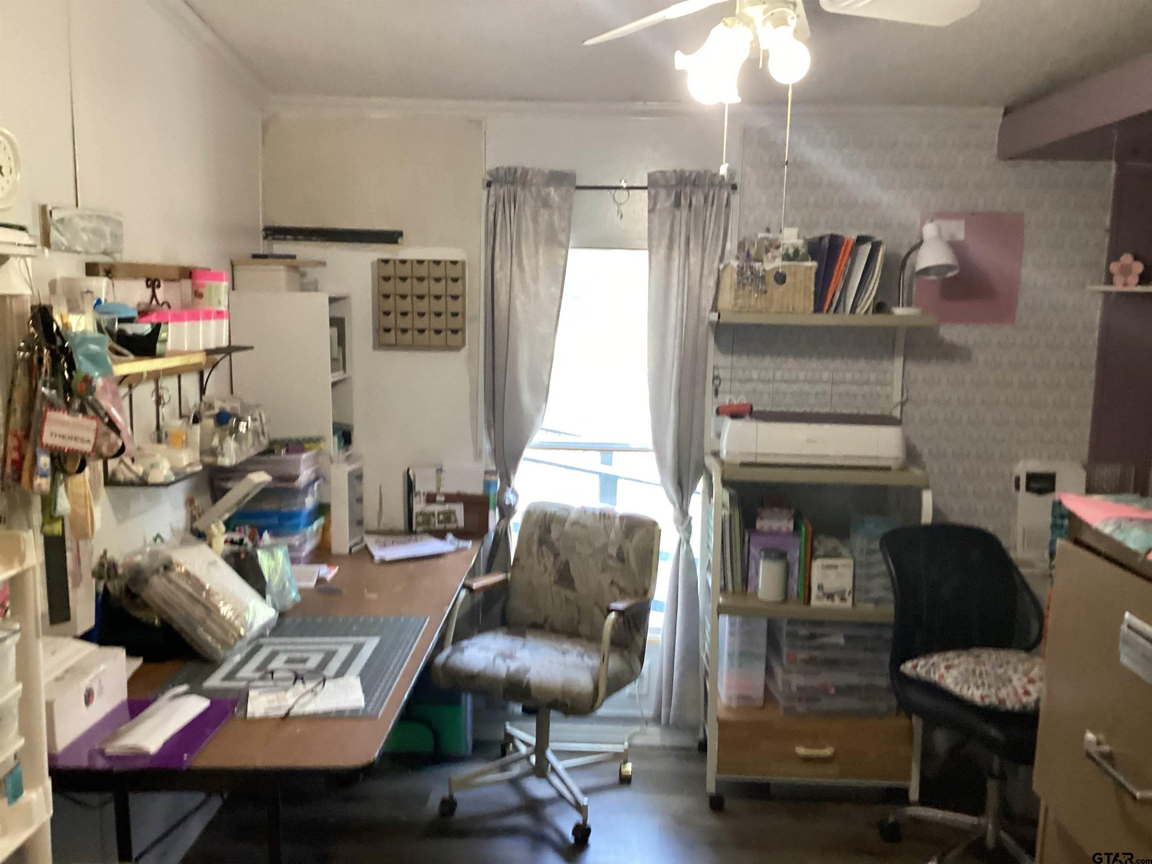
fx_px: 1032
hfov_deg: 58.4
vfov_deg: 45.4
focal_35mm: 31
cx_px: 576
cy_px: 432
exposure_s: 1/60
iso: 320
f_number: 2.4
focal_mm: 3.3
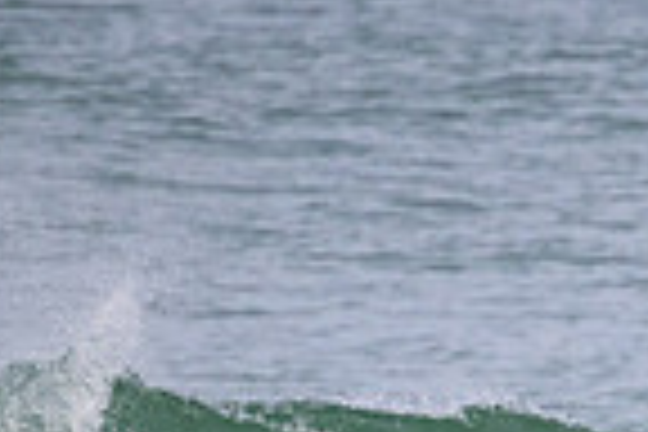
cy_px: 790
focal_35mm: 3215
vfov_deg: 0.4
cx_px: 1202
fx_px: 57865
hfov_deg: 0.6
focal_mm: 800
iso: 1600
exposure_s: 1/2000
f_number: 11
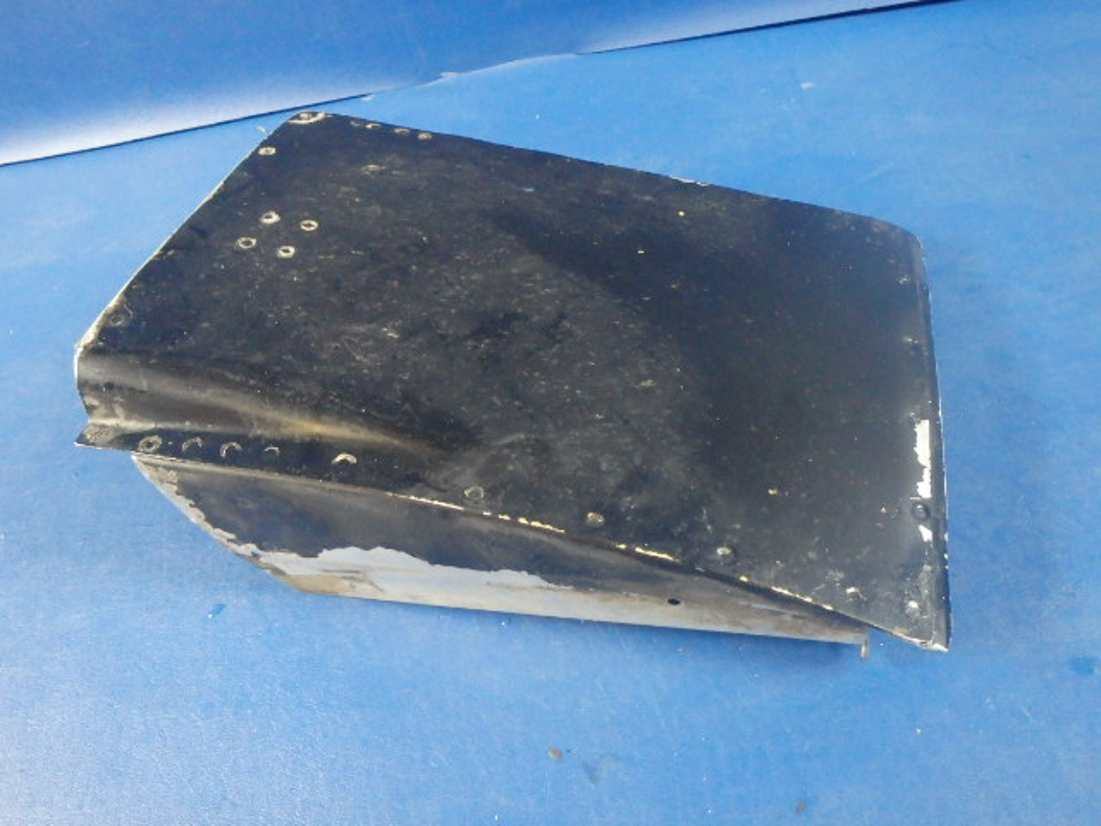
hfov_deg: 63.4
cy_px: 413
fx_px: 891
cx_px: 550
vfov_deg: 49.7
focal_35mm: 28
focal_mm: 5
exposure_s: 1/30
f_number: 3.9
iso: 1600
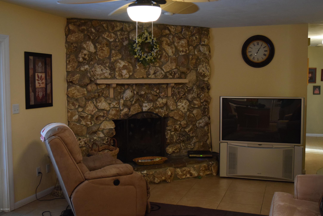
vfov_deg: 33.0
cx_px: 162
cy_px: 108
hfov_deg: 47.9
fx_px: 363
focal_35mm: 40
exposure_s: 1/60
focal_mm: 27
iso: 2200
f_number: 4
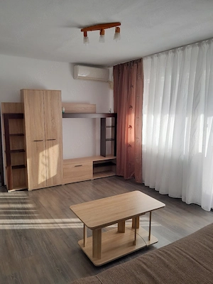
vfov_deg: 67.3
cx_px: 106
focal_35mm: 26
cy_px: 142
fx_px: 213
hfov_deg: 53.1
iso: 40
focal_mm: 3.98
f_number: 1.8
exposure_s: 1/60.2
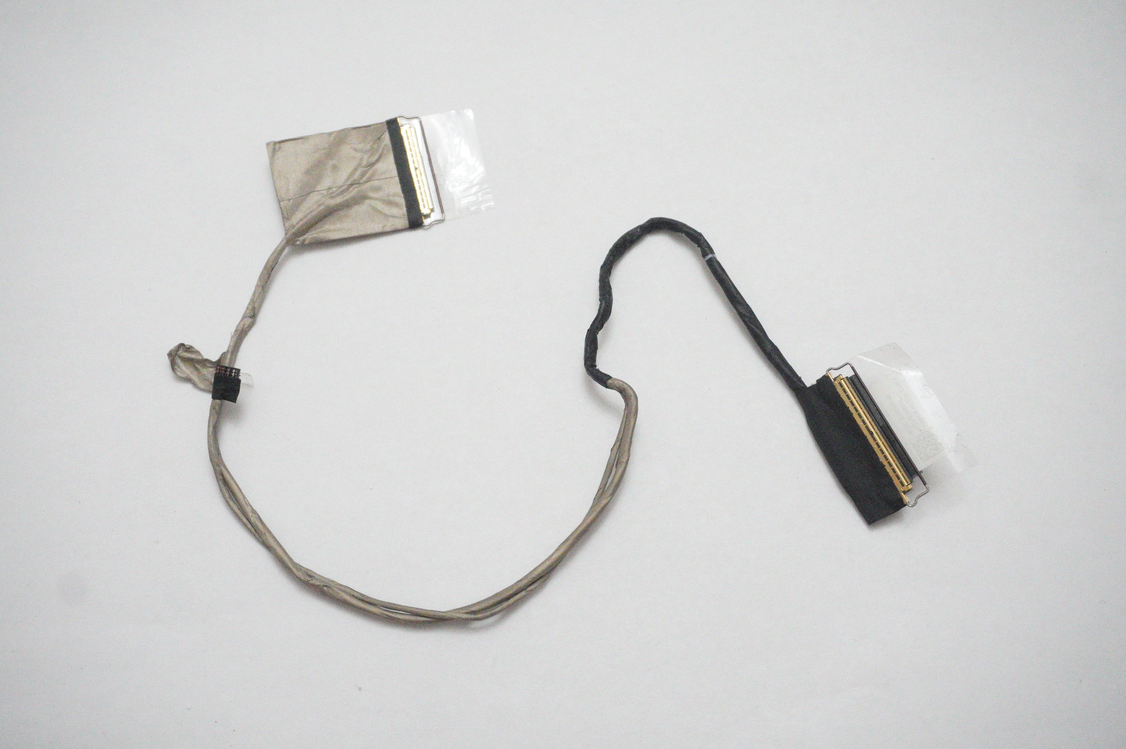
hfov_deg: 45.0
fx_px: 1359
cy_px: 374
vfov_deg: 30.8
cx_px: 563
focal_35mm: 44
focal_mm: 29
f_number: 5.6
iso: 12800
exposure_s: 1/200
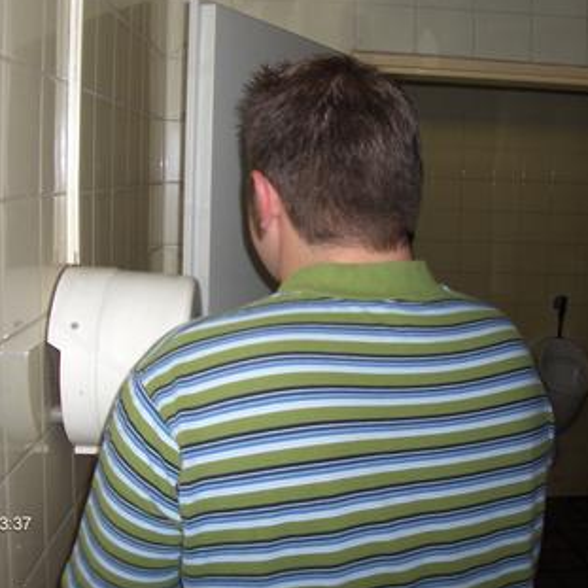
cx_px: 291
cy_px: 263
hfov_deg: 36.1
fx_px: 903
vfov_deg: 36.0
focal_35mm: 47
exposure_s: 1/60
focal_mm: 5.8
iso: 100
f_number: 2.6
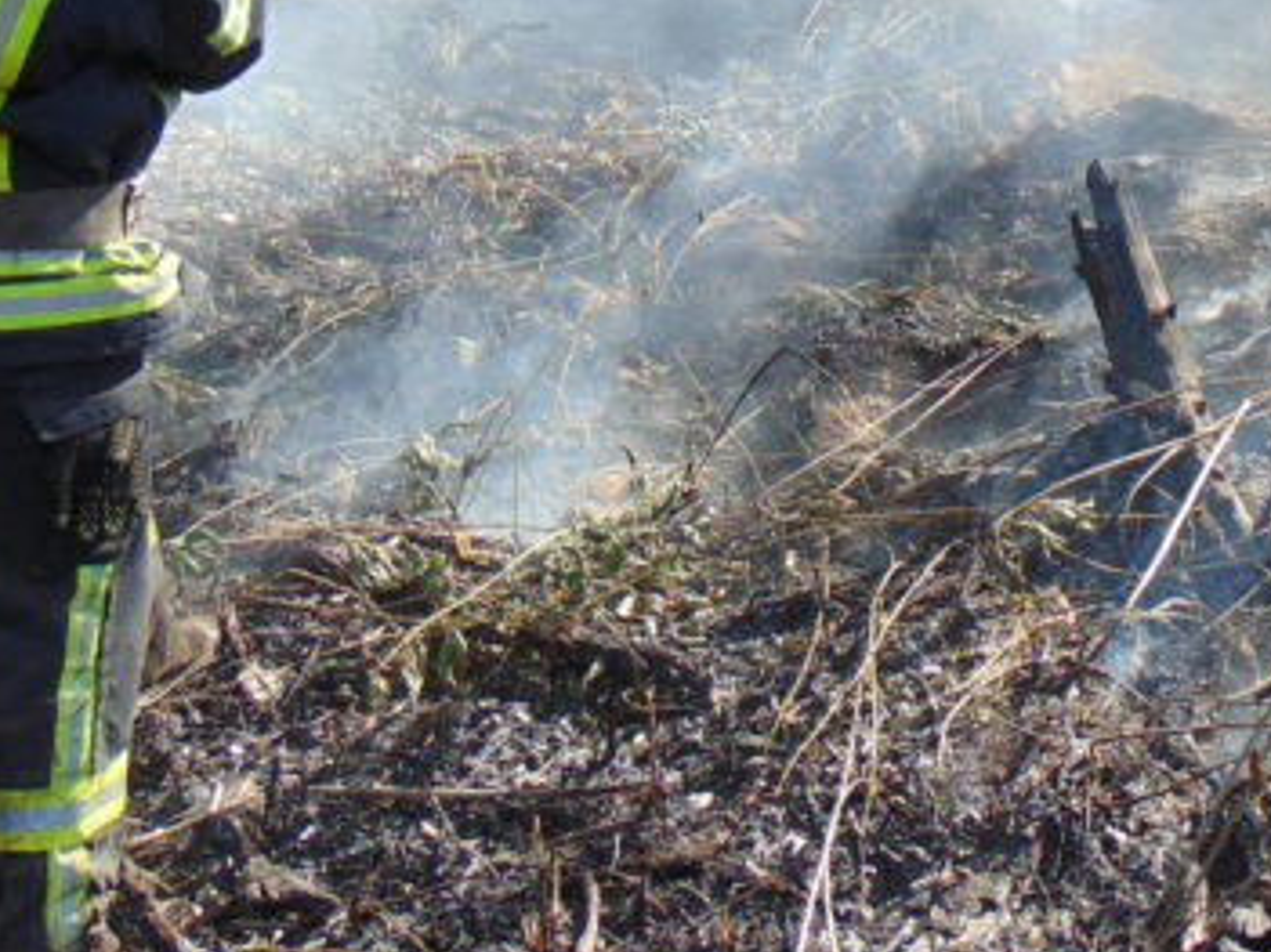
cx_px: 1003
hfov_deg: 26.2
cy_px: -130
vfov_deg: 19.2
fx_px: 2679
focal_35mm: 73
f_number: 3
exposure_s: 1/250
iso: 80
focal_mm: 4.5
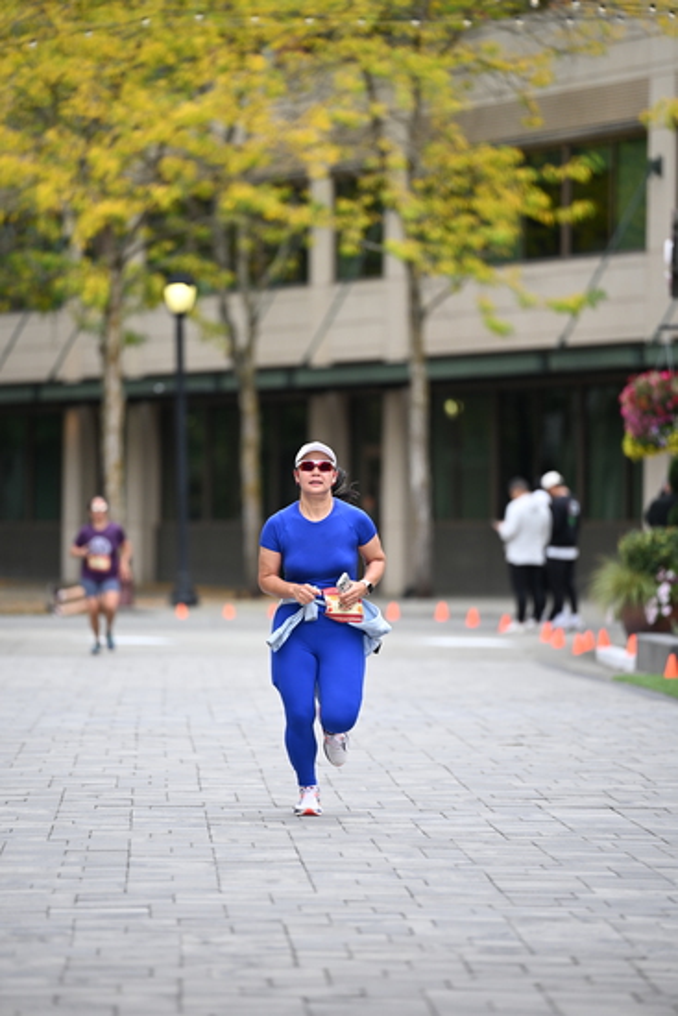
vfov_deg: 10.3
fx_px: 5646
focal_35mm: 200
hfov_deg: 6.9
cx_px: 339
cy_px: 508
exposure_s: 1/2000
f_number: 2.8
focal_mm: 200
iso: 640
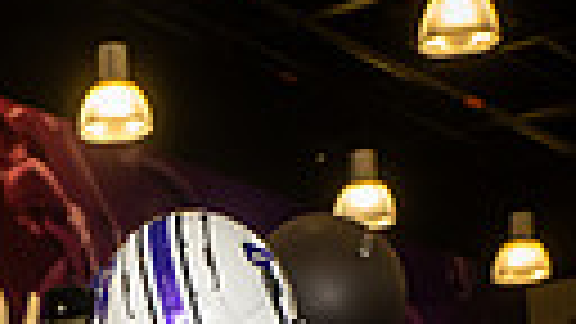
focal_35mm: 162
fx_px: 2474
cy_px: 981
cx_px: 72
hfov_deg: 13.2
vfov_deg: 6.8
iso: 500
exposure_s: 1/250
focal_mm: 44
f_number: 5.6
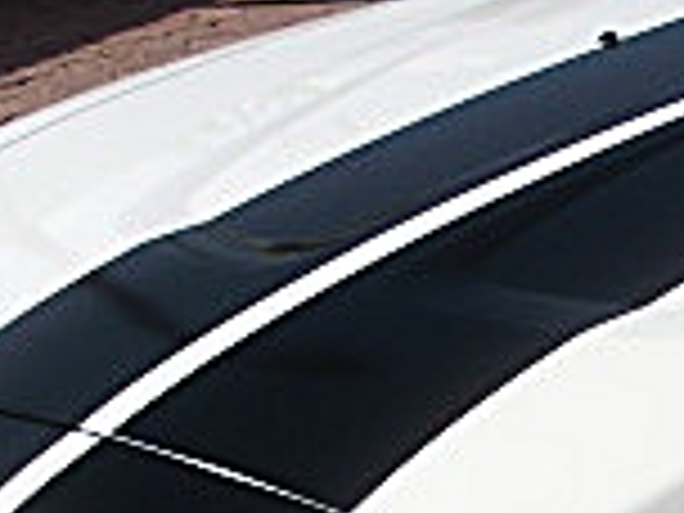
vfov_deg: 9.7
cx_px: 1112
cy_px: 464
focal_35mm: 152
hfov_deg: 12.2
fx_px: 3003
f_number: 7.9
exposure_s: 1/200
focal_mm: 6.3
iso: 50
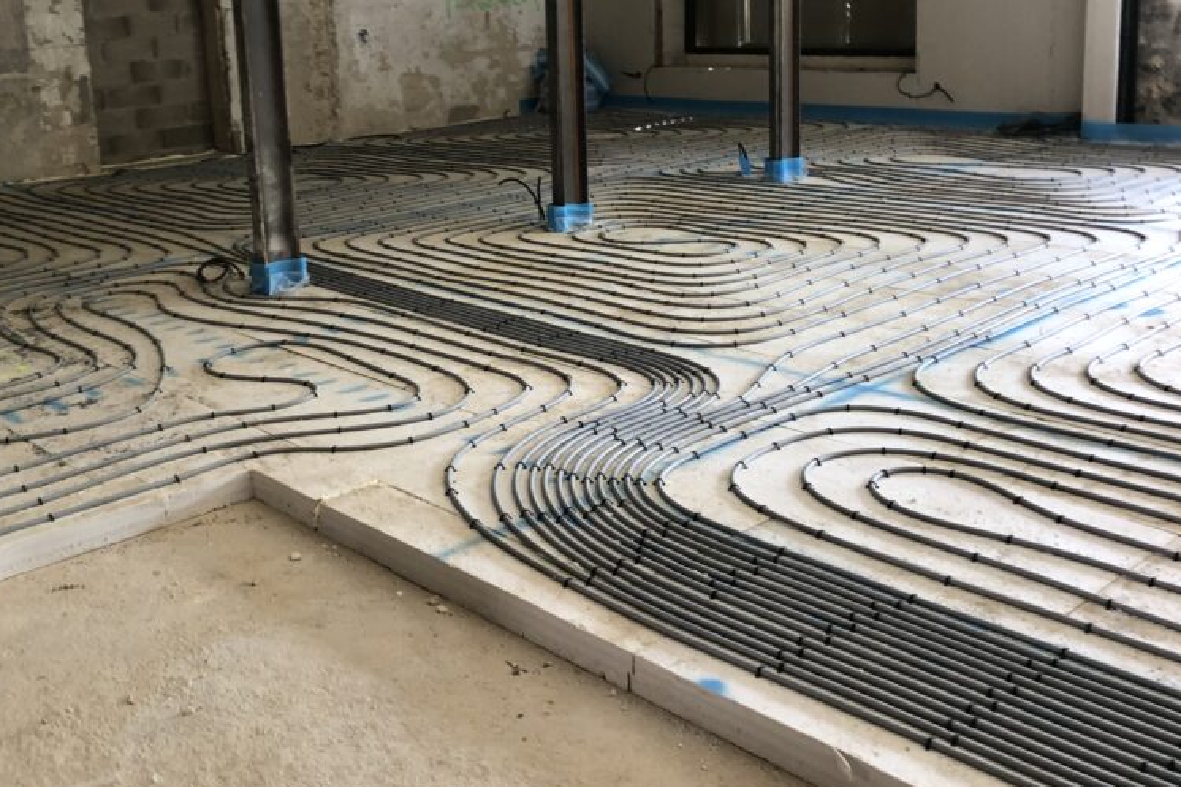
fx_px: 1312
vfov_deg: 33.1
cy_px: 252
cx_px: 467
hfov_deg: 48.2
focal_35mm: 40
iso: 40
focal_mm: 4
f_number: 1.8
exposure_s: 1/24
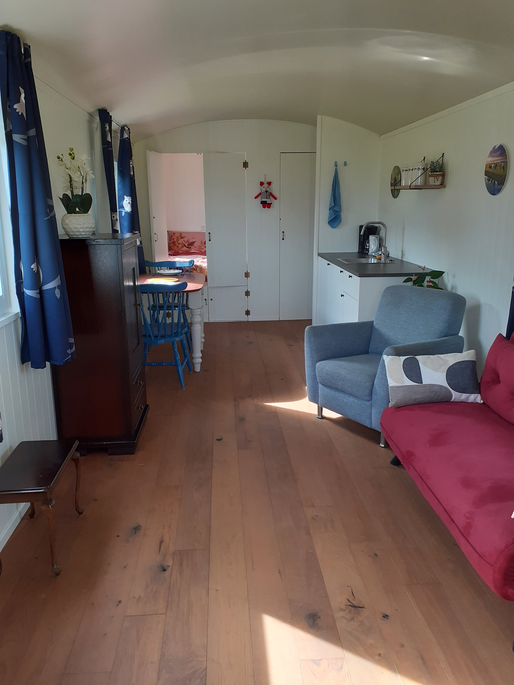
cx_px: 257
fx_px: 535
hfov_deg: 51.4
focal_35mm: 27
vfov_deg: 65.3
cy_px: 342
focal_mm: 3.6
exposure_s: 1/120
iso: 64
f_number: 1.9
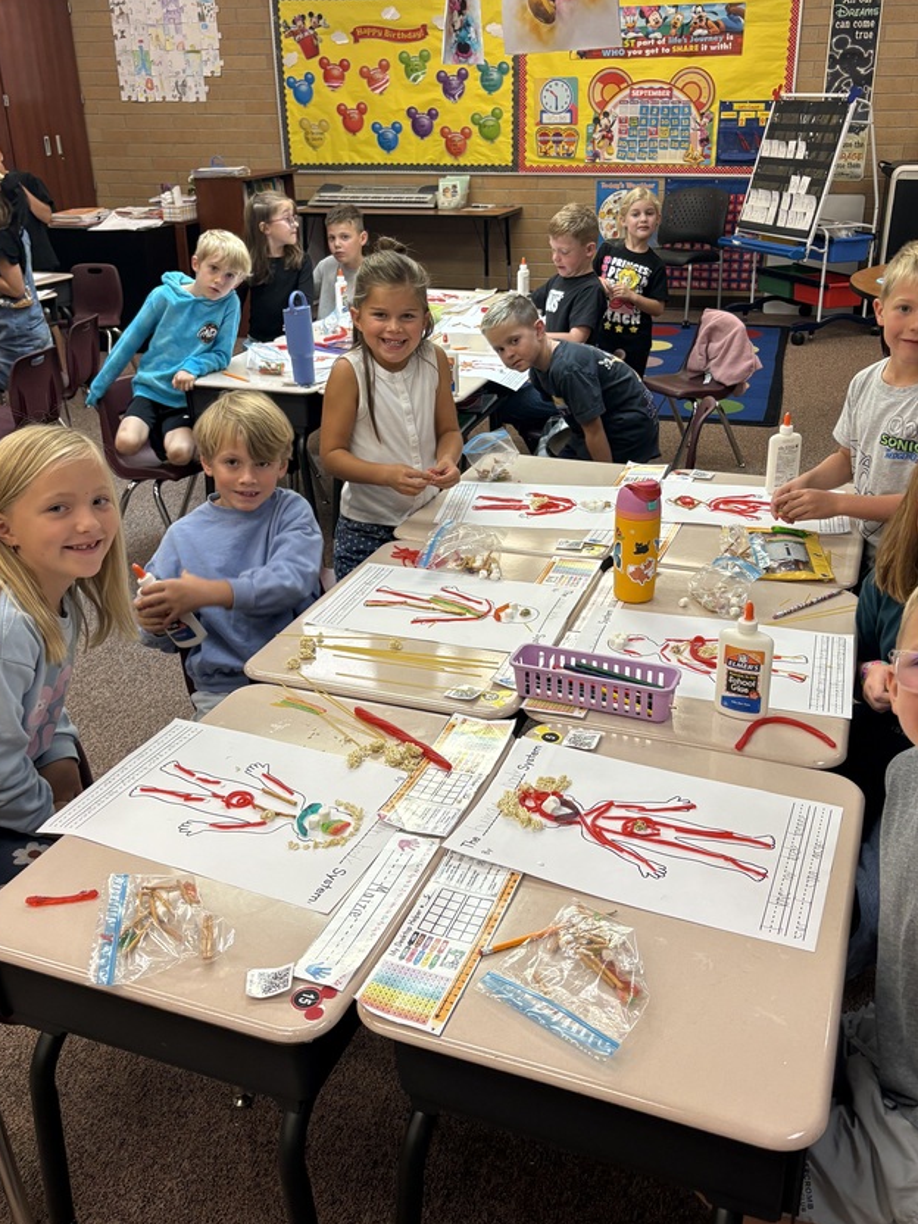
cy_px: 550
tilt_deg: -22.6
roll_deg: +1.0
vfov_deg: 56.7
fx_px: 1131
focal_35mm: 32
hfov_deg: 44.1
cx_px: 496
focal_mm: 5.96
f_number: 1.6
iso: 125
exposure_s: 1/60
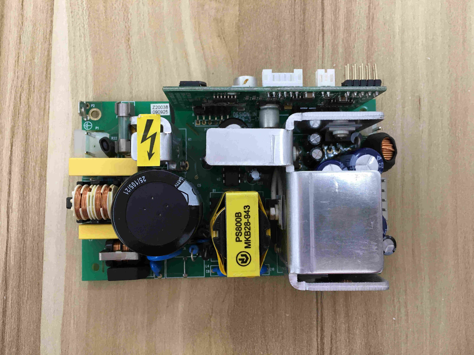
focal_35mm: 29
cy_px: 178
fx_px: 397
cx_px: 237
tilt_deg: -85.4
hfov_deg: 61.7
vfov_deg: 48.2
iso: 32
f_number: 2.2
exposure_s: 1/33
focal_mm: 4.15
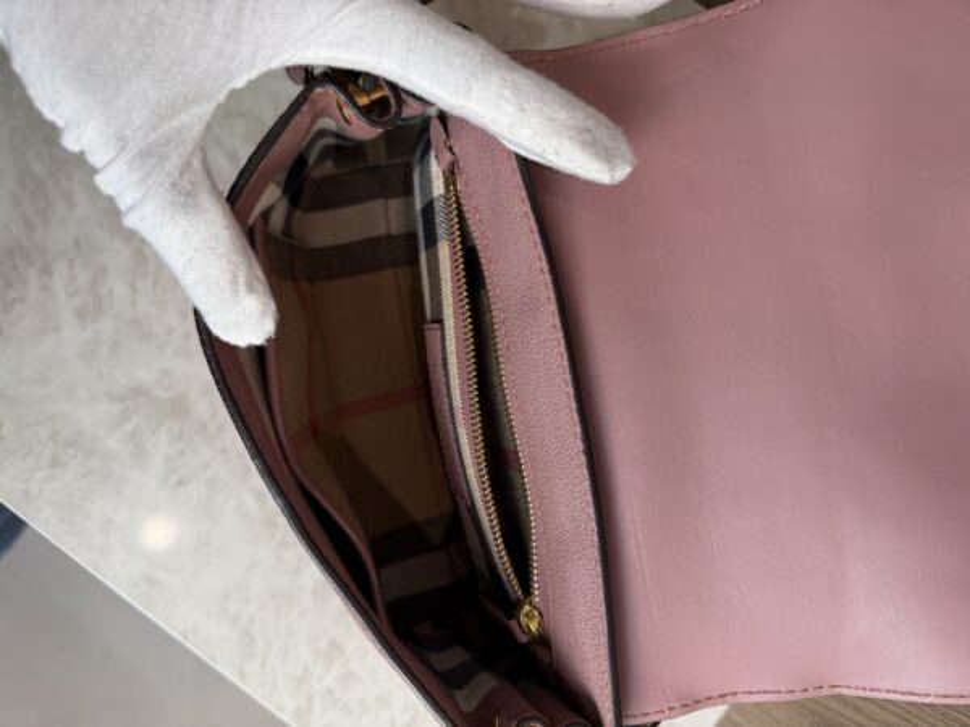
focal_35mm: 24
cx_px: 485
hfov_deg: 71.6
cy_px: 364
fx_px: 673
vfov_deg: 56.8
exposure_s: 1/120
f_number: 1.78
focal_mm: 6.76
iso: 100
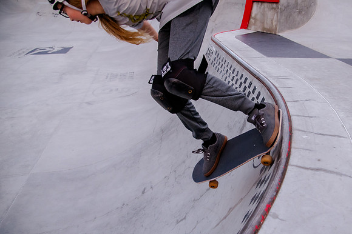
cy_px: 137
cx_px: 221
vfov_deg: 42.1
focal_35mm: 31
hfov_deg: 59.5
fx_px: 303
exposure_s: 1/640
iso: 2500
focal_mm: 24
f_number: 4
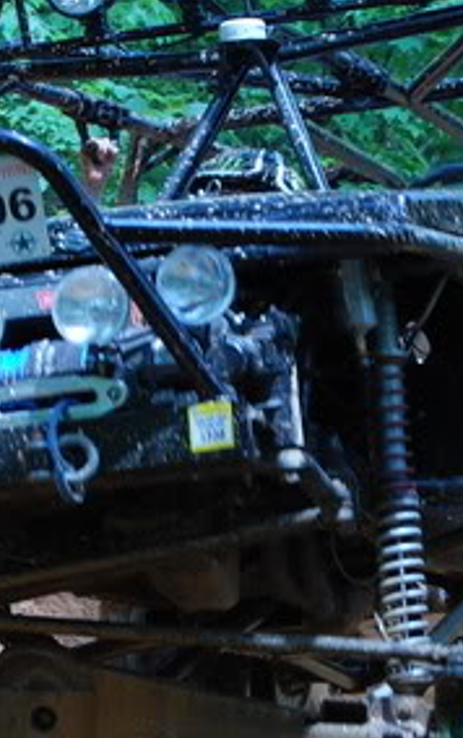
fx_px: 4764
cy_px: 515
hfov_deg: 5.6
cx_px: 156
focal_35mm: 236
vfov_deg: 8.9
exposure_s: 1/250
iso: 400
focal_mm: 55
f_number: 5.6
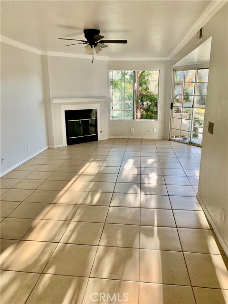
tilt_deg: -14.1
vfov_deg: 67.3
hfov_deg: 53.1
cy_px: 152
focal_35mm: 26
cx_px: 114
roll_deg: -0.3
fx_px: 228
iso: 25
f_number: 1.8
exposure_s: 1/122
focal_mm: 4.25
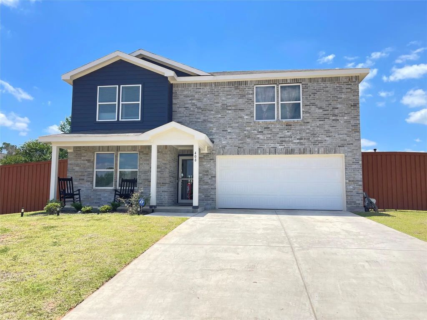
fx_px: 308
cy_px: 160
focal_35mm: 25
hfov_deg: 69.4
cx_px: 214
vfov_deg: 54.9
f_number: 1.6
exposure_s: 1/1456
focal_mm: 5.1
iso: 32
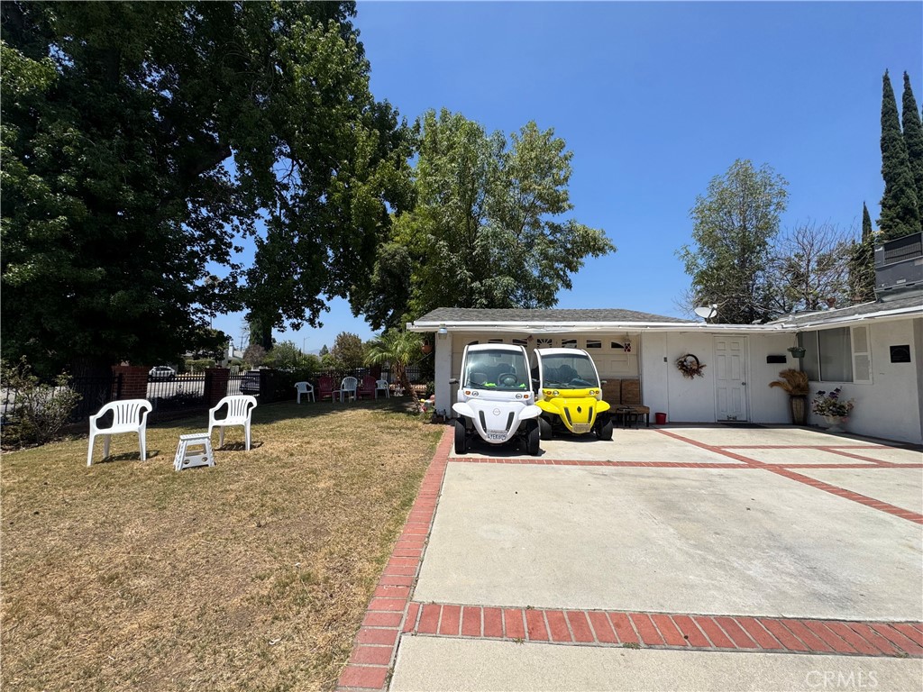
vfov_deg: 85.7
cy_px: 346
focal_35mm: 14
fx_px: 373
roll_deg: -1.1
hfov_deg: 102.1
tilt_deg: +2.9
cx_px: 462
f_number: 2.2
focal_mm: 2.22
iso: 50
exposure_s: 1/2028
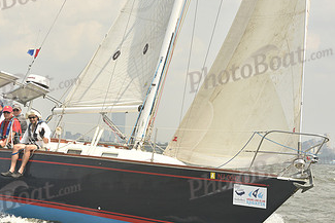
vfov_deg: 11.0
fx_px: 1164
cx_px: 135
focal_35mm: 125
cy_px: 134
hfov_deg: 16.4
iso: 250
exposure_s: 1/800
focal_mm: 70
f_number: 8
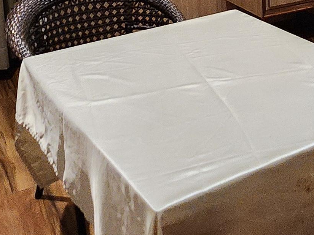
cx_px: 257
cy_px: -77
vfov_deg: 21.0
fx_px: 572
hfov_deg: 29.9
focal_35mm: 63
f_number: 2.2
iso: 400
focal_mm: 1.7
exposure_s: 1/50
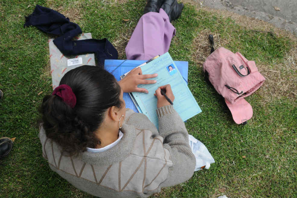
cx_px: 148
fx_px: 284
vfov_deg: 38.3
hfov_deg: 55.1
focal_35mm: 34
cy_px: 99
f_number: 6.3
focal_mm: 23
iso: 320
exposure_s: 1/320
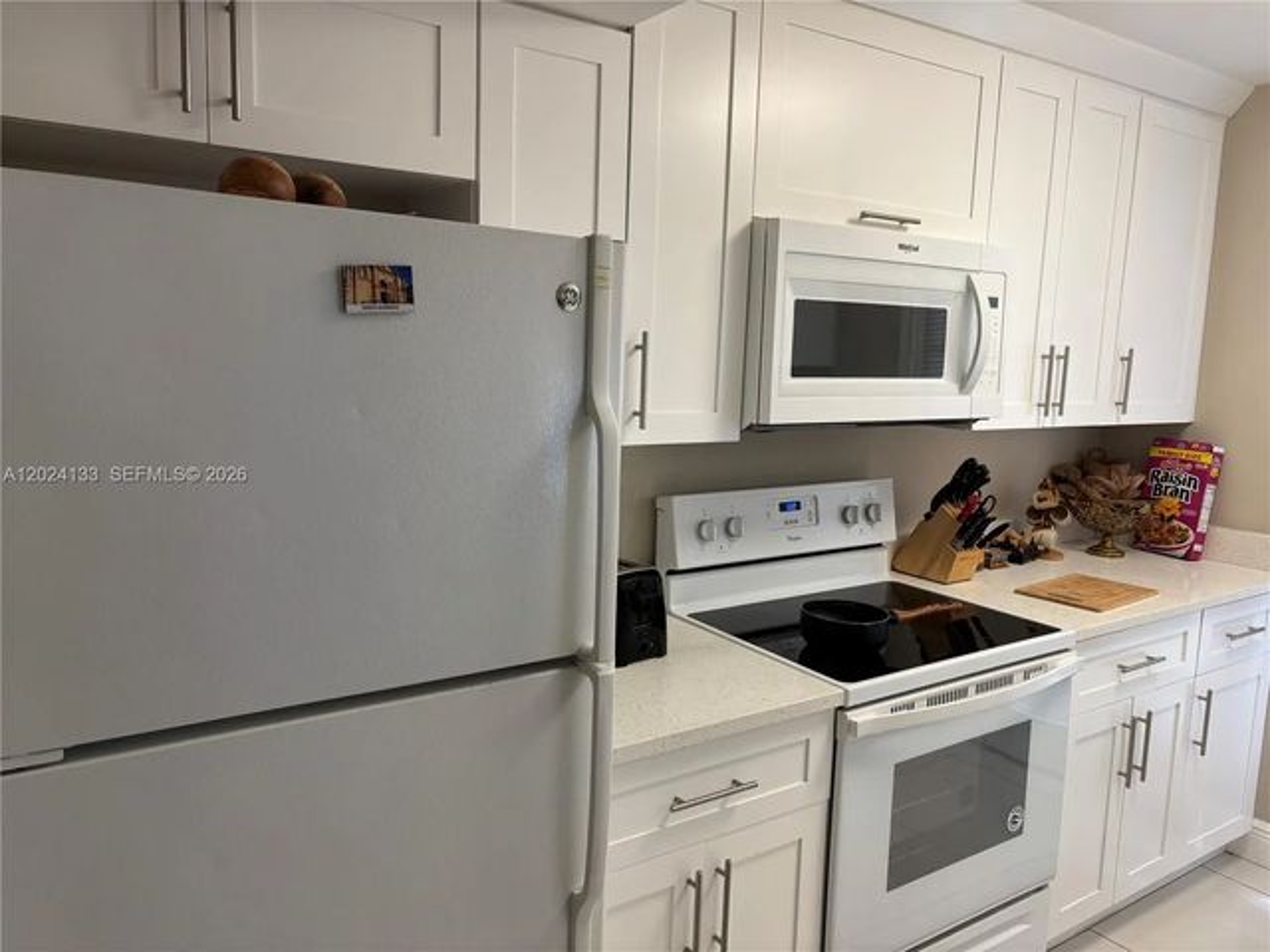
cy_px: 476
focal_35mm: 26
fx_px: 954
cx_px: 635
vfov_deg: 53.1
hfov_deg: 67.3
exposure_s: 1/120
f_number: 1.6
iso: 125
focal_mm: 5.96
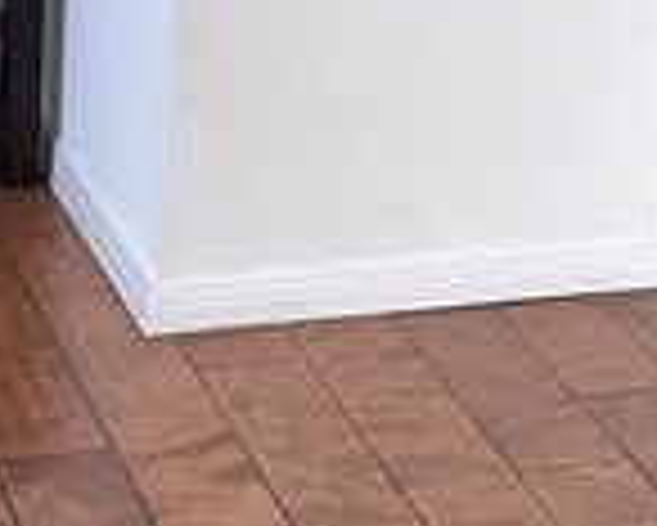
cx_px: 522
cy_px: -481
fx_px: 3191
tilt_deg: -6.3
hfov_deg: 11.7
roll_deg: -2.0
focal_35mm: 164
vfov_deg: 8.9
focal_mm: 6.86
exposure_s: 1/142
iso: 64
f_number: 1.78
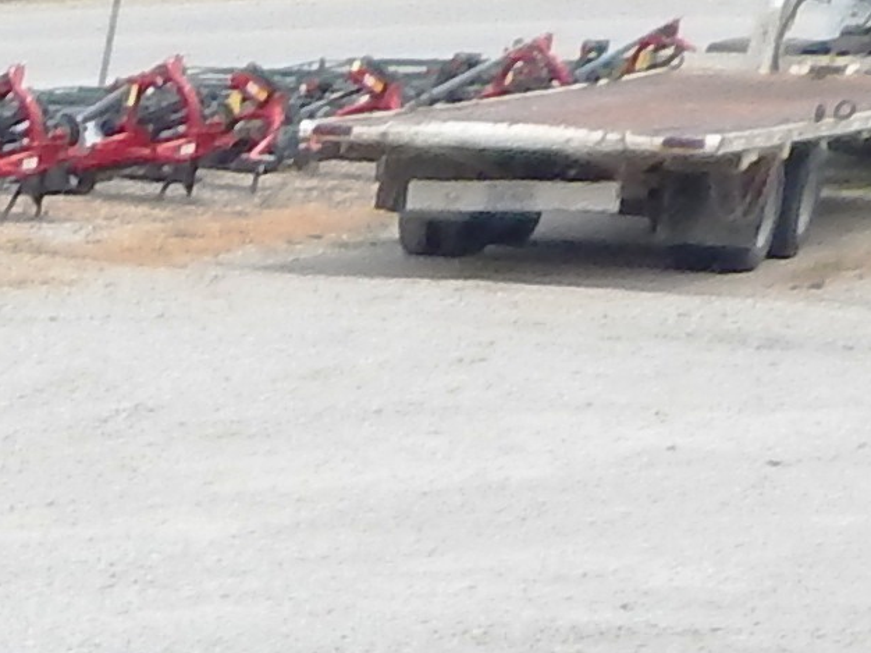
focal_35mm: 162
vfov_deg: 8.3
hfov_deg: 9.7
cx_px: -1631
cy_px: 1637
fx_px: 4075
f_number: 3
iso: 125
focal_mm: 4
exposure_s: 1/800
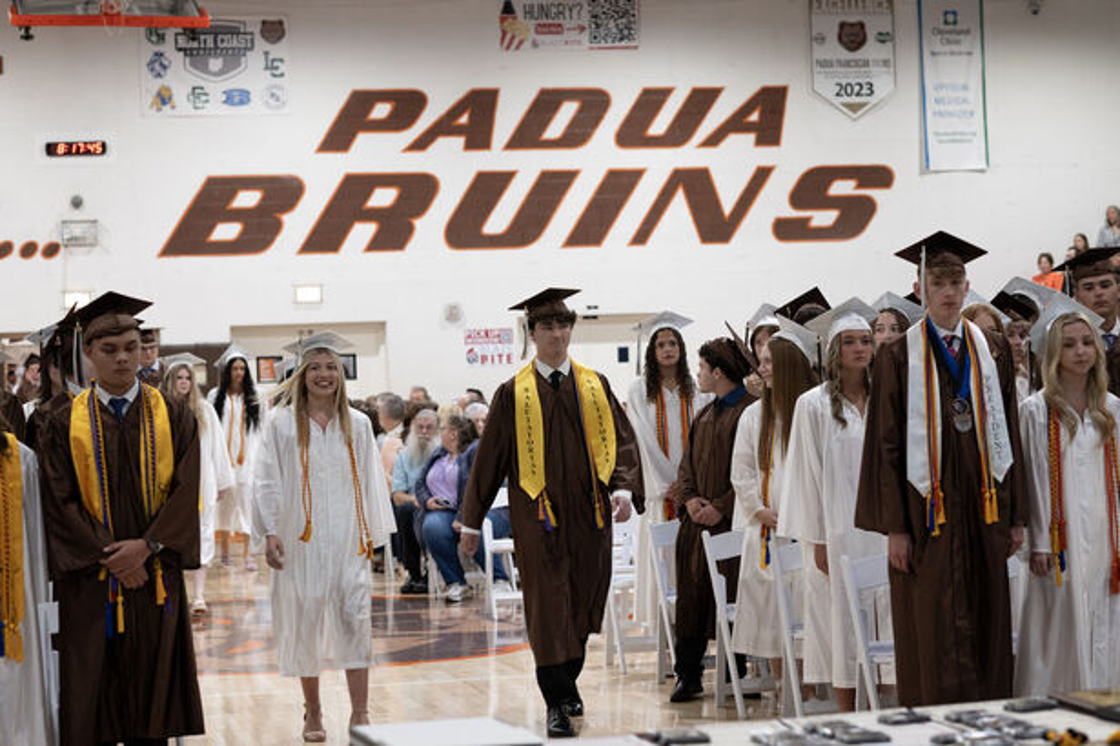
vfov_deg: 16.1
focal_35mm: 85
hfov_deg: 23.9
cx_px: 560
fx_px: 2644
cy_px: 373
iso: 1600
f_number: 4
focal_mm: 85
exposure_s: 1/100
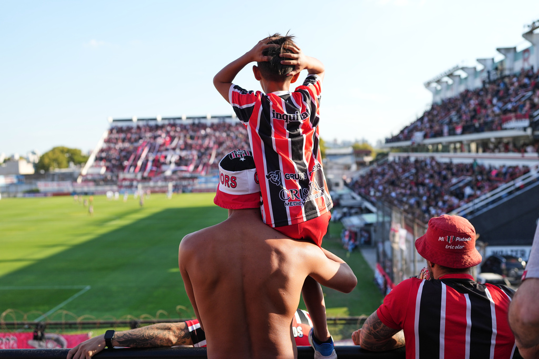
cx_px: 270
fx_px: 524
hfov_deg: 54.4
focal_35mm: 35
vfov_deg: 37.8
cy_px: 180
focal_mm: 35
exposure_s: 1/2500
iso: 250
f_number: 2.5
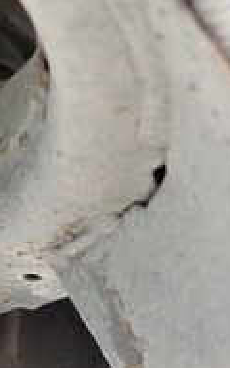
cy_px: 412
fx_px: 832
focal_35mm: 83
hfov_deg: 14.2
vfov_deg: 23.3
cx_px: -165
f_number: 2
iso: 1000
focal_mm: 4.5
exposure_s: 1/125
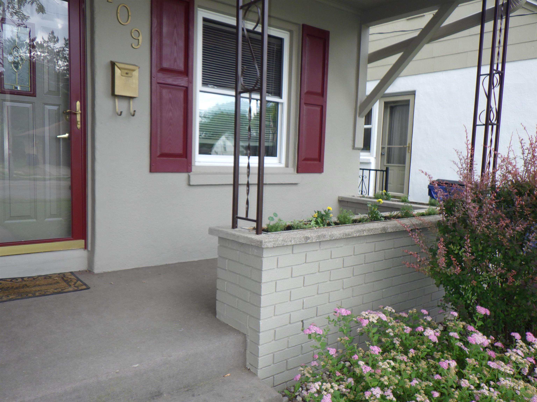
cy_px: 201
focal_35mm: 28
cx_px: 268
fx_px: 434
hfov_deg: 63.4
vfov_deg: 49.7
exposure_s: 1/125
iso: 125
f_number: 3.5
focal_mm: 5
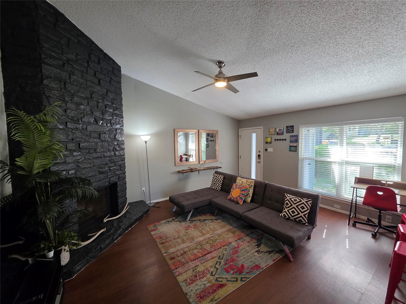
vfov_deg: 89.9
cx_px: 203
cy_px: 152
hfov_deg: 106.2
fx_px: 152
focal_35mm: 13
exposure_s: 1/60
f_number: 1.9
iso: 160
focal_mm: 2.2
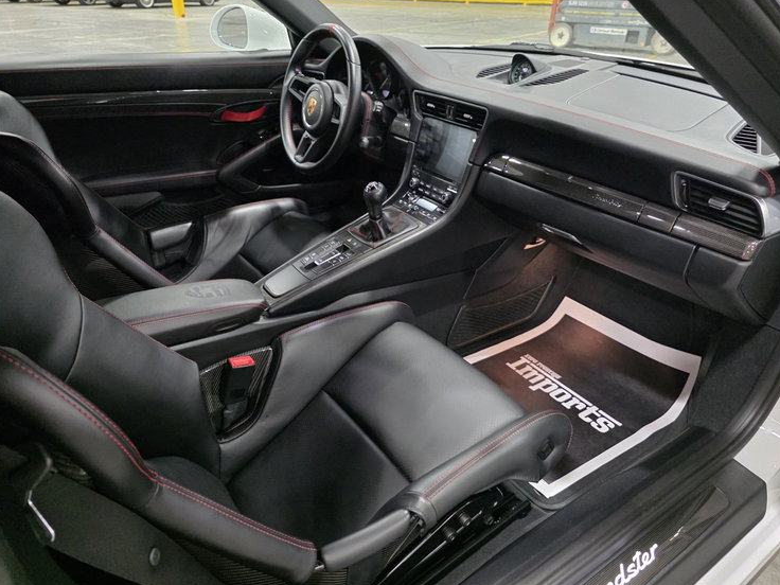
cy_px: 300
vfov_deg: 56.8
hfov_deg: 71.6
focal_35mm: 24
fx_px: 541
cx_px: 403
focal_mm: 6.3
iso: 2000
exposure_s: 1/120
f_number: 1.7
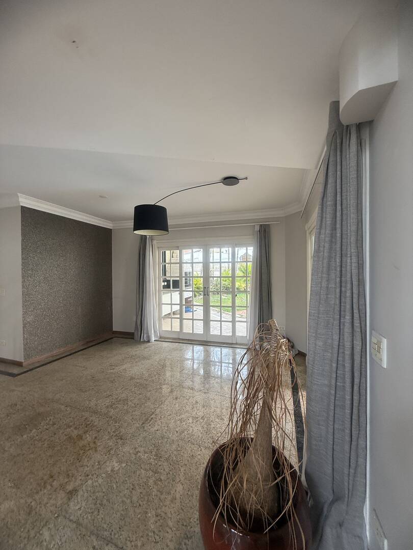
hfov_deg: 85.7
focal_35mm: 14
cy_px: 275
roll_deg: -0.2
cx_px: 206
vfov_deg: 102.1
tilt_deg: -0.3
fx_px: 223
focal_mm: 2.22
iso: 64
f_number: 2.2
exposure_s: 1/134
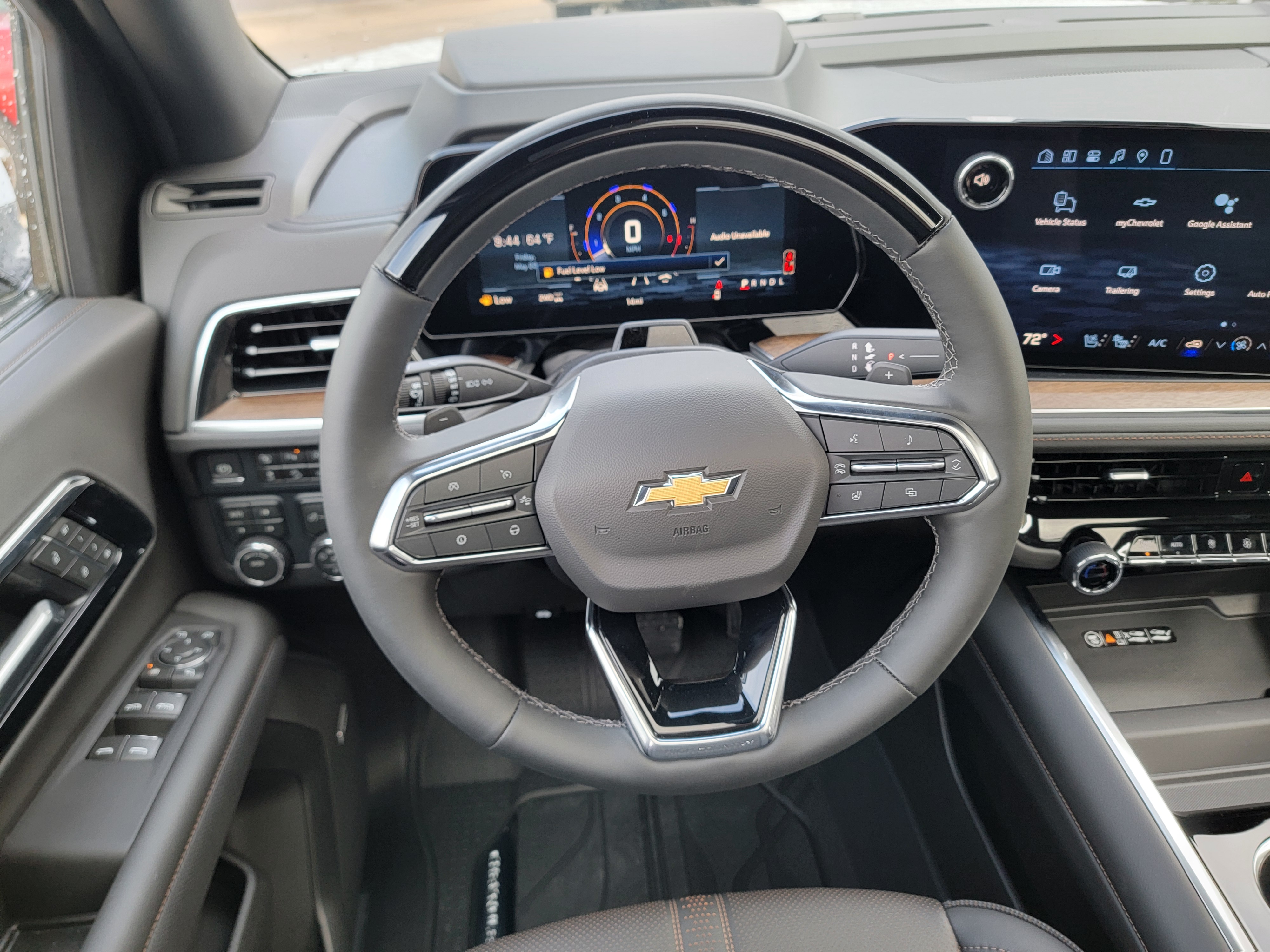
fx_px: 881
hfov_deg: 71.6
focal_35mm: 24
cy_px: 476
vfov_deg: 56.8
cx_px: 635
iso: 100
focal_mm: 6.7
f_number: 1.8
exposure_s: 1/120
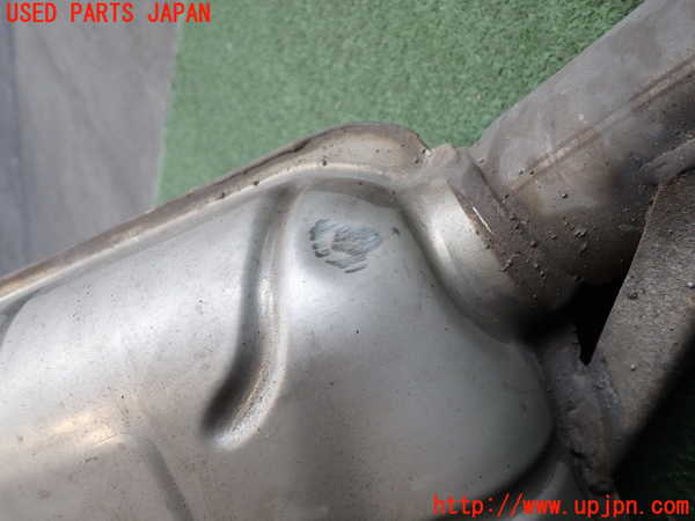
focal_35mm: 30
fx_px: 602
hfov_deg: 60.0
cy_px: 260
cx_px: 348
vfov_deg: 46.8
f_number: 2.3
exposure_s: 1/80
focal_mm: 5.4
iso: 200
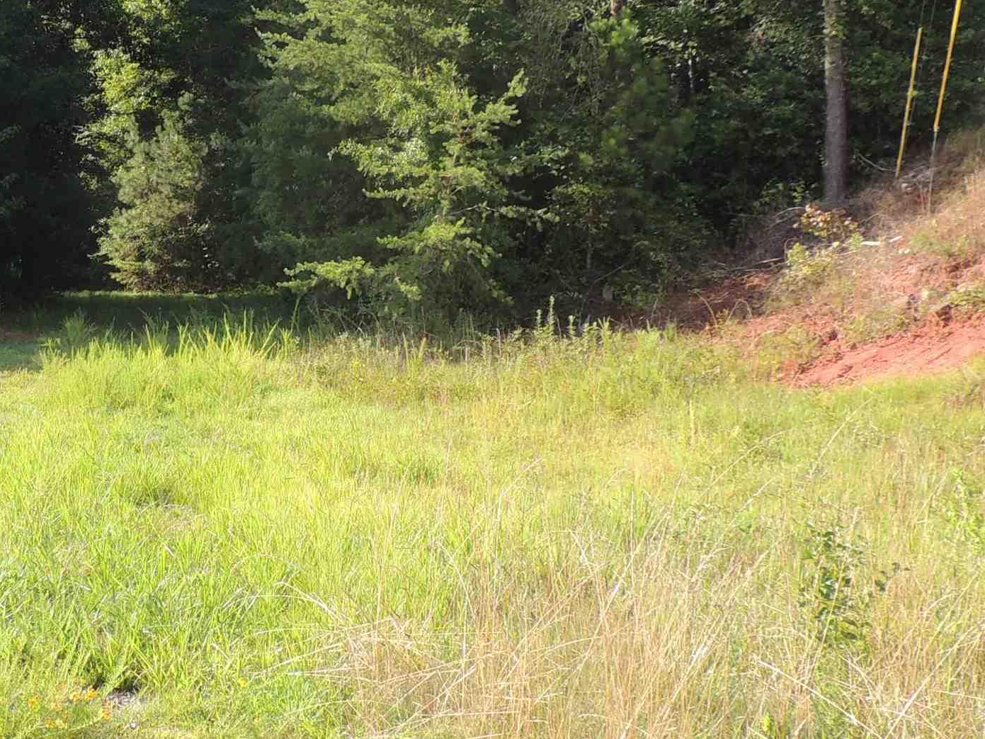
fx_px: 1508
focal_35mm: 53
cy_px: 315
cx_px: 158
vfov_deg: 27.5
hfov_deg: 34.7
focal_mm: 4.3
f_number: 3
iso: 100
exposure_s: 1/400
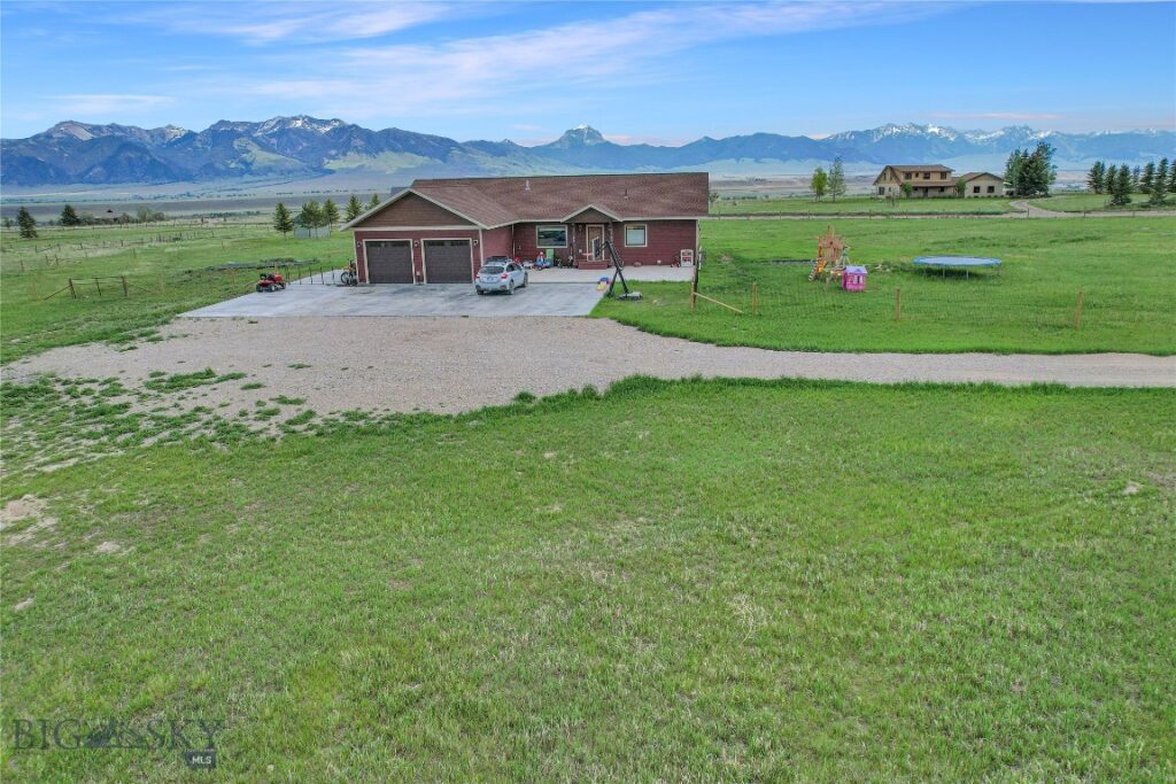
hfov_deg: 78.6
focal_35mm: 22
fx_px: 719
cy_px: 392
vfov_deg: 57.2
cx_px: 588
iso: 100
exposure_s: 1/1600
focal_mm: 8.38
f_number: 2.8
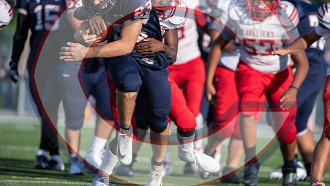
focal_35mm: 370
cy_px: 72
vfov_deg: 3.3
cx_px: 185
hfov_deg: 5.8
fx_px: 3239
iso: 100
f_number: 4
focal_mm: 260
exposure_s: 1/1000
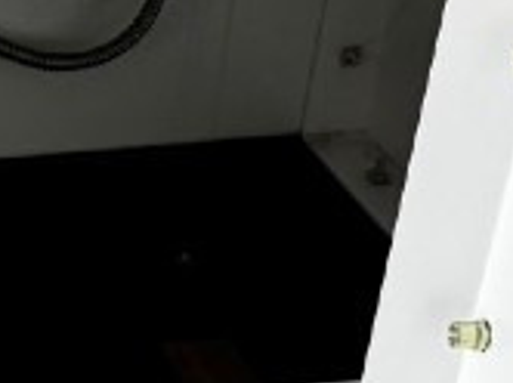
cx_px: -102
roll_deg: -3.9
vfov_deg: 10.2
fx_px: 2146
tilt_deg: -33.5
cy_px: 337
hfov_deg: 13.3
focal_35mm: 145
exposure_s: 1/67
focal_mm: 6.76
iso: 200
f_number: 1.78
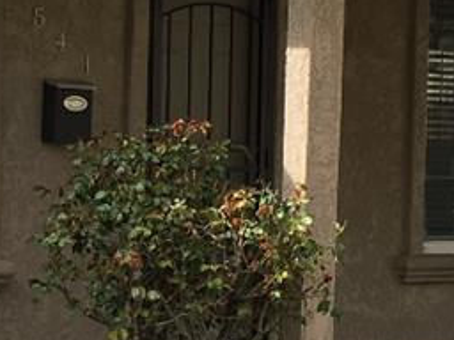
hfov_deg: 11.4
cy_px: 250
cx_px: -57
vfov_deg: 8.7
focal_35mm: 170
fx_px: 2230
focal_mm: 4.15
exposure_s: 1/516
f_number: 2.2
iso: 25
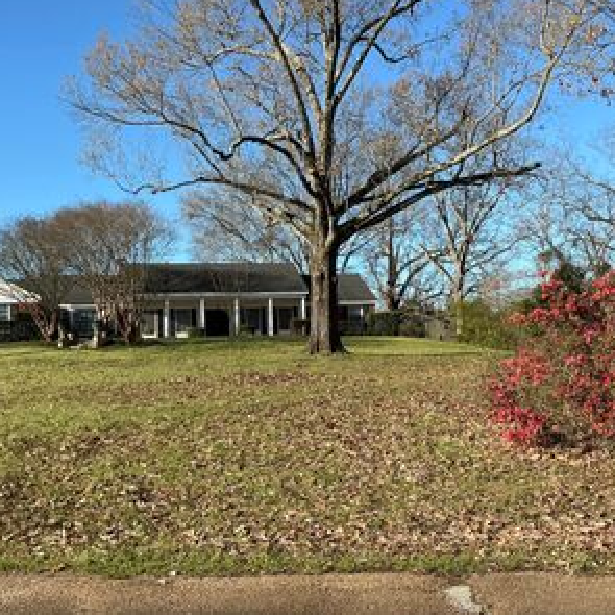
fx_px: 844
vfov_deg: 40.0
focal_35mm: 42
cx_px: 346
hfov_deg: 40.0
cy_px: 333
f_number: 1.8
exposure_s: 1/1250
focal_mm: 3
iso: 25
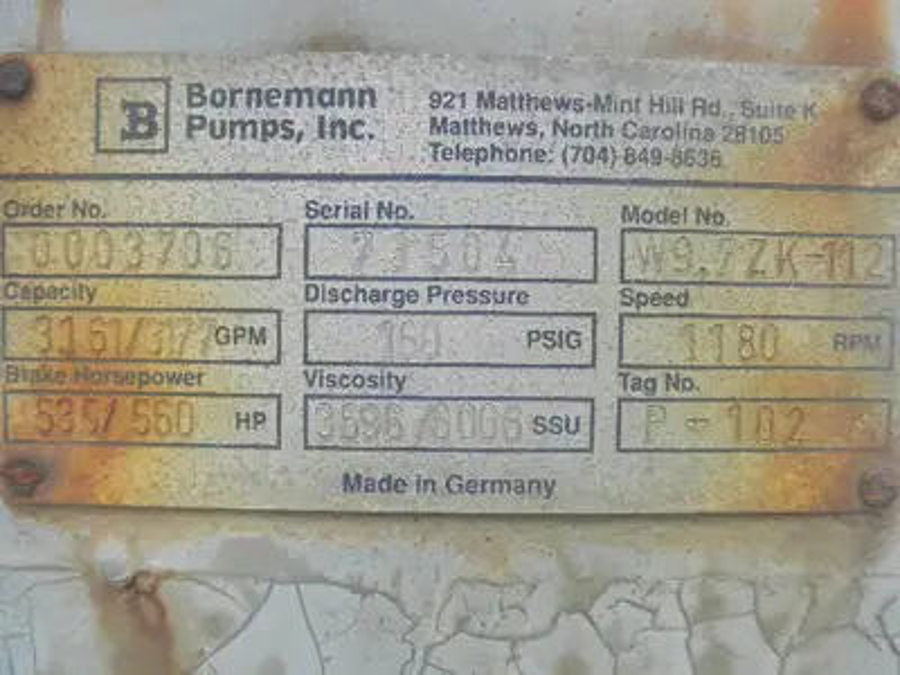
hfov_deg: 63.4
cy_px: 338
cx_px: 450
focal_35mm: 28
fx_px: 728
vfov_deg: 49.7
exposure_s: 1/250
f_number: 3
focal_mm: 5
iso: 64
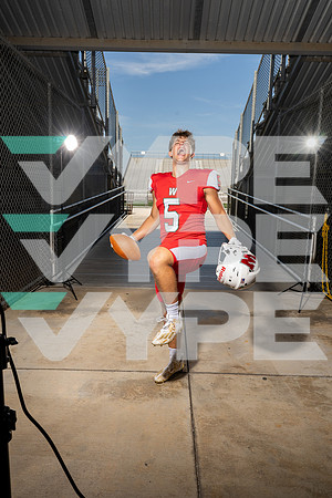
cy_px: 249
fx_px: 373
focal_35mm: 27
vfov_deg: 67.4
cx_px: 166
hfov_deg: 47.9
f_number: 10
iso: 160
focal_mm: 27
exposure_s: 1/250
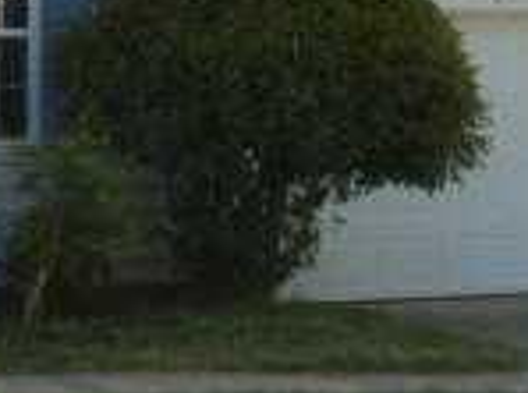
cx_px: -220
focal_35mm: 155
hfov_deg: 12.3
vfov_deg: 9.1
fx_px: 2359
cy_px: -308
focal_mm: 6.3
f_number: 5.6
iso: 100
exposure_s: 1/160
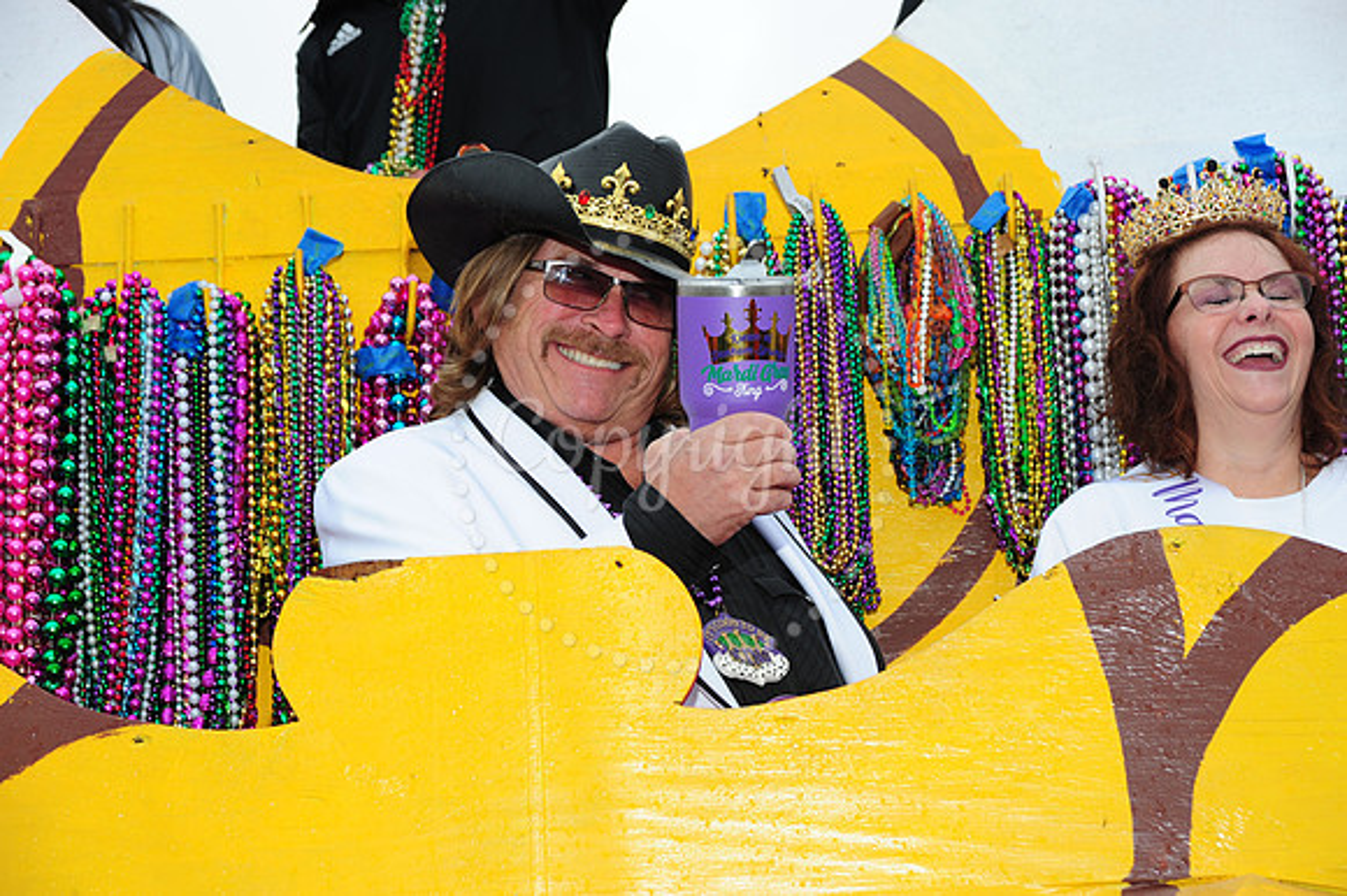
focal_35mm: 105
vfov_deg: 13.0
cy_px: 448
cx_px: 674
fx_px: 3926
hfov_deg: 19.5
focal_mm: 105
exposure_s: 1/80
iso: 250
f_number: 8
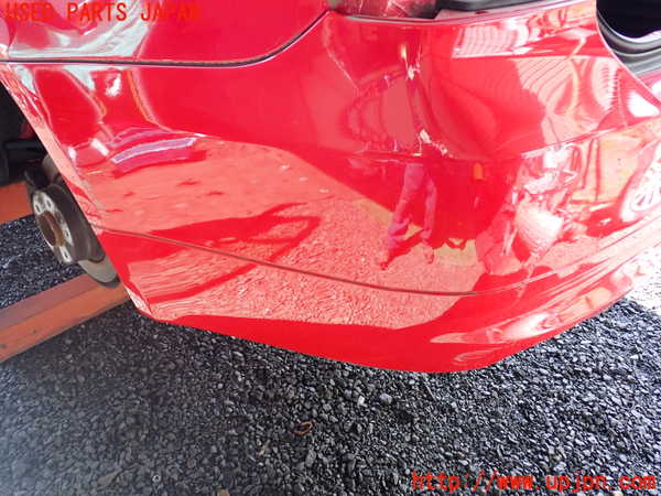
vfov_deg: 46.8
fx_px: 573
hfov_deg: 60.0
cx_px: 330
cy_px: 248
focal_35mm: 30
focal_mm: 5.4
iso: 200
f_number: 2.3
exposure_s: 1/125
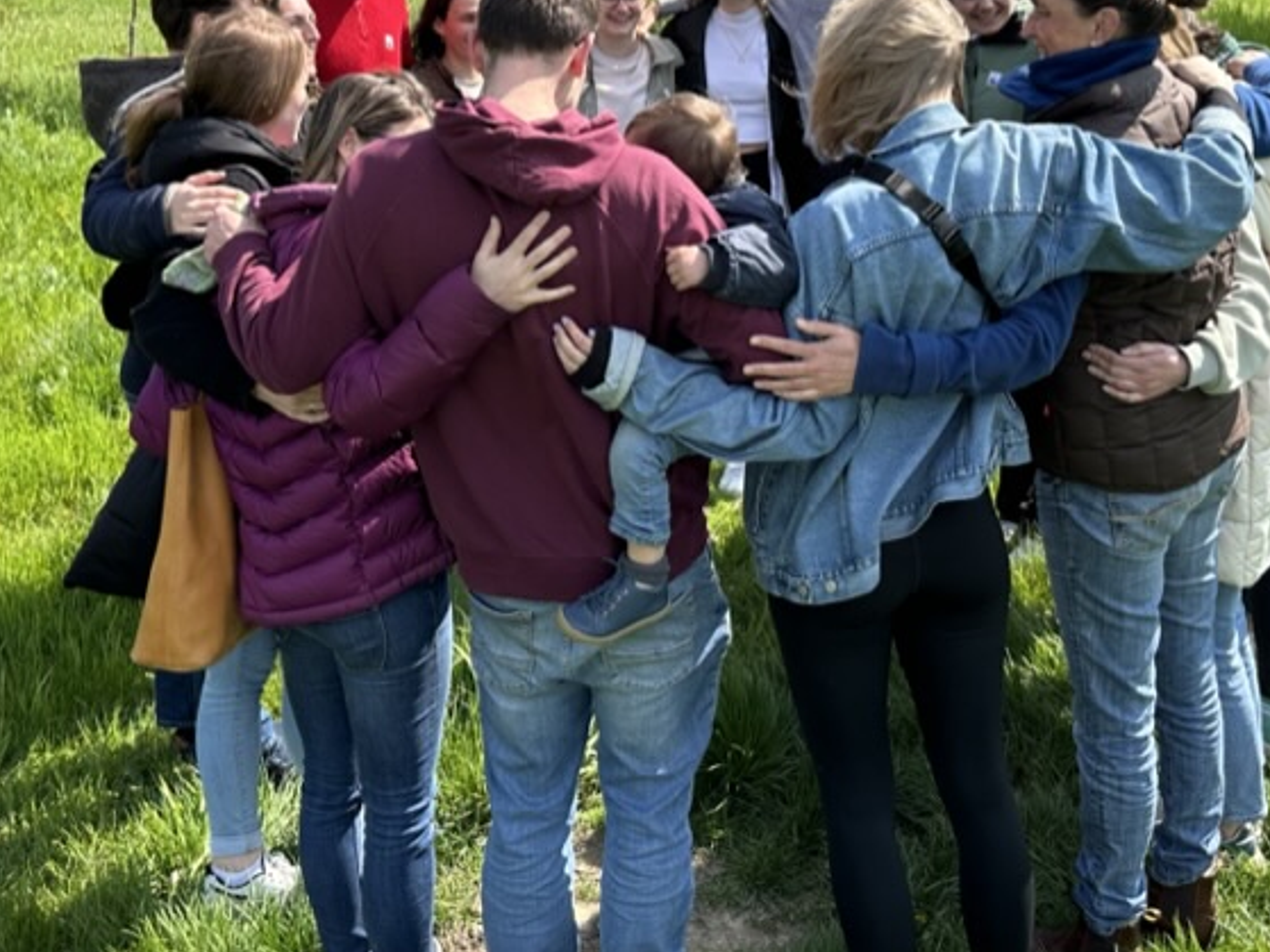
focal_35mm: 44
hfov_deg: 43.0
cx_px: 636
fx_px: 1614
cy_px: 194
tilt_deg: -11.7
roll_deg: +5.6
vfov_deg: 32.0
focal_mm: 6.86
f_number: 1.78
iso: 80
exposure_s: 1/2252
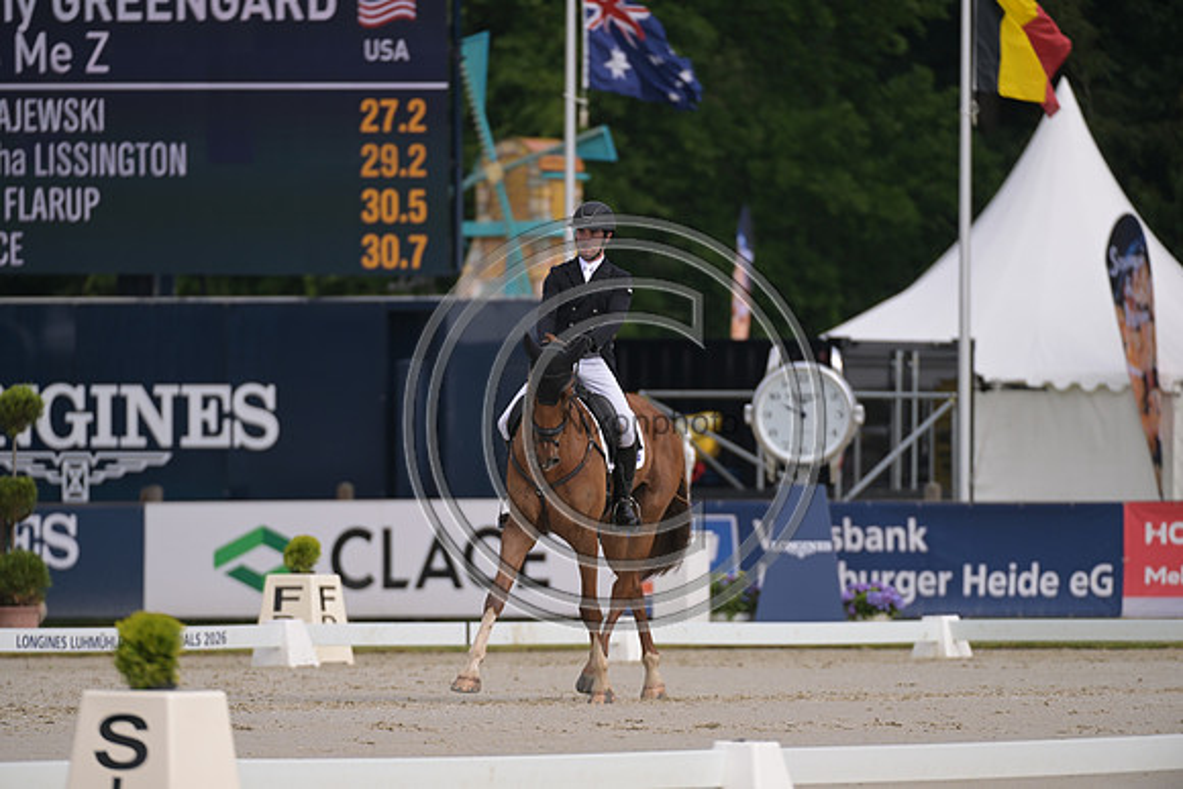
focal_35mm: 400
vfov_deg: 3.4
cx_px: 592
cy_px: 394
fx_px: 13147
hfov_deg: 5.2
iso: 200
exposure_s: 1/1250
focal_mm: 400
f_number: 5
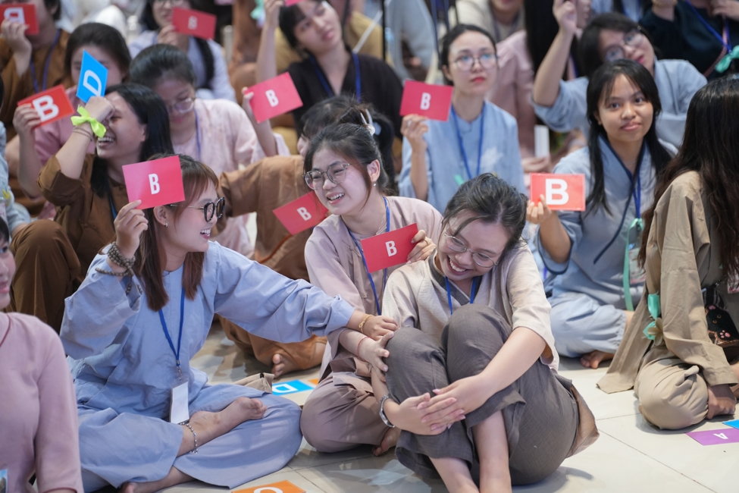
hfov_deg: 15.9
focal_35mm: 129
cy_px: 246
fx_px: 2648
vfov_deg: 10.6
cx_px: 370
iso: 2500
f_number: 2.8
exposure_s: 1/200
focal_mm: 129
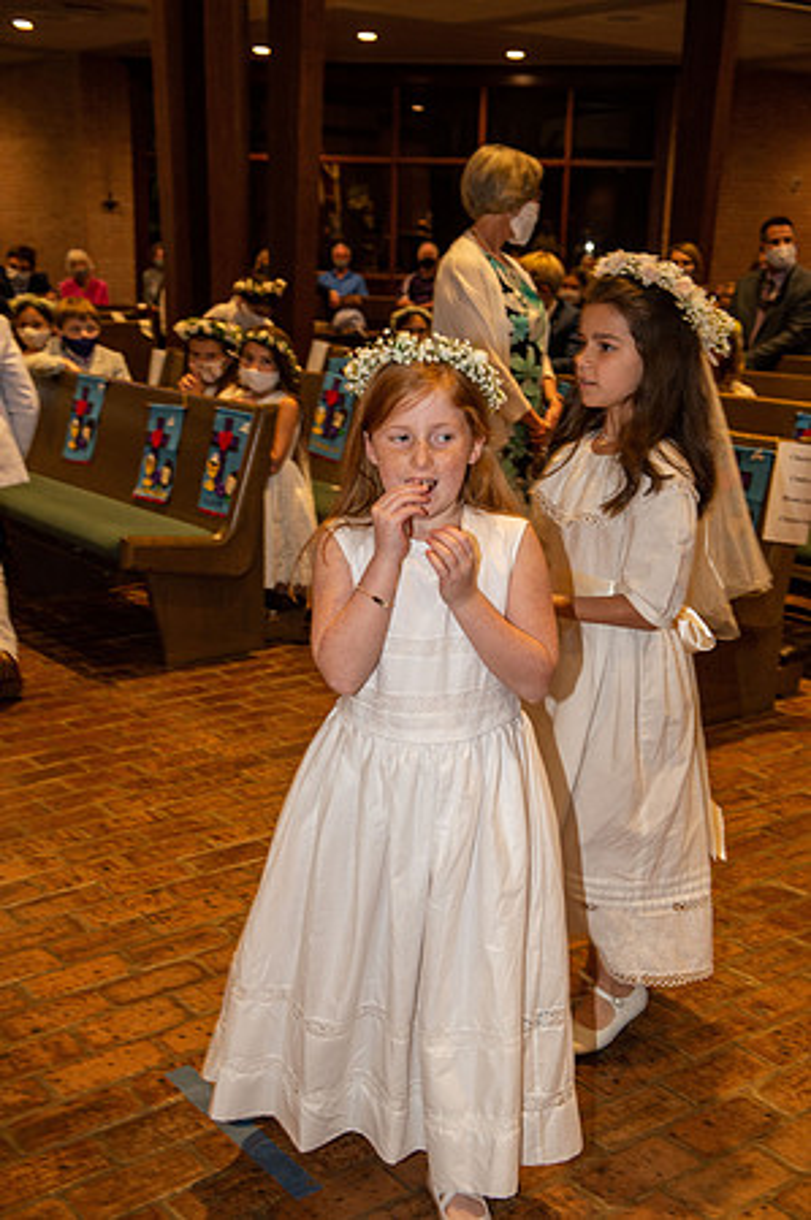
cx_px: 406
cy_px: 610
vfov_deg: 44.5
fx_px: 1490
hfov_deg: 30.4
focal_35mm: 44
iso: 1600
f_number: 5
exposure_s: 1/125
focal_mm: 44
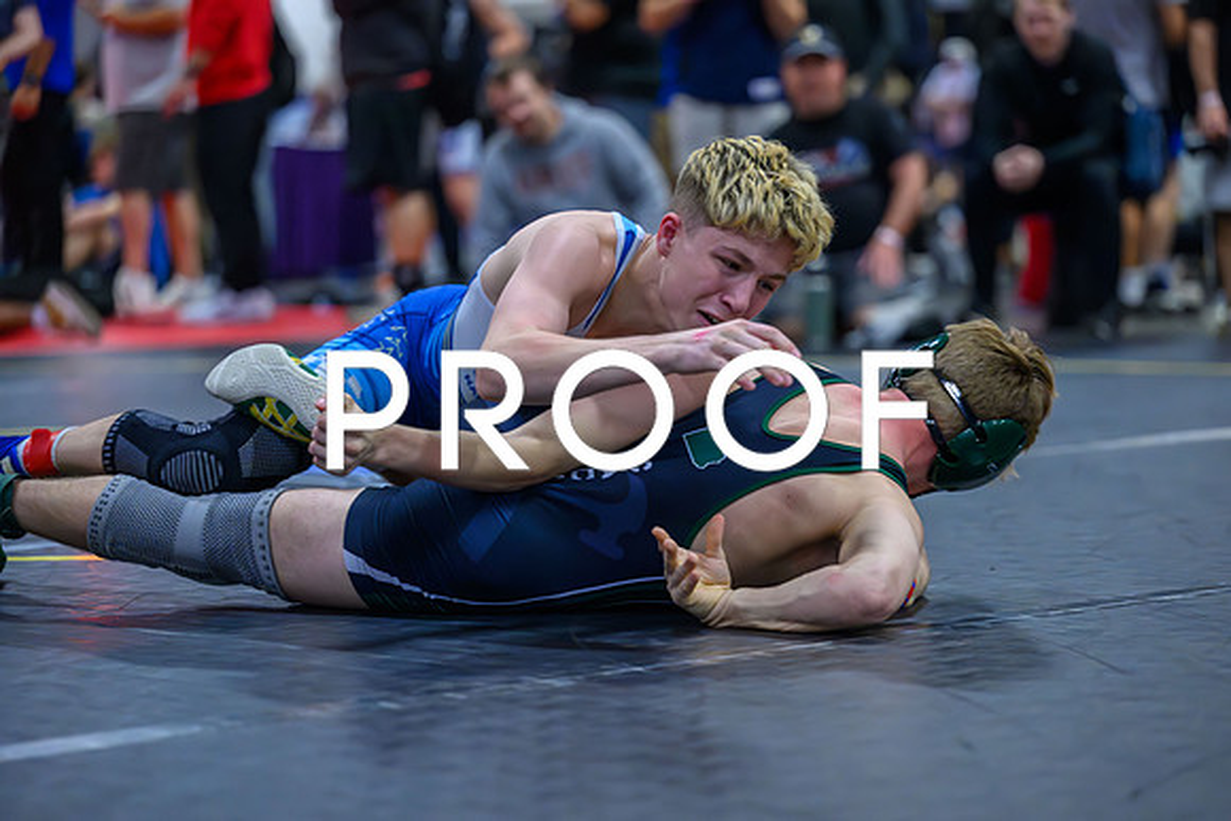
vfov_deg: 11.4
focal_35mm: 120
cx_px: 616
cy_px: 410
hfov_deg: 17.1
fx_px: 4104
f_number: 2.8
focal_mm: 120
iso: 14400
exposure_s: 1/800
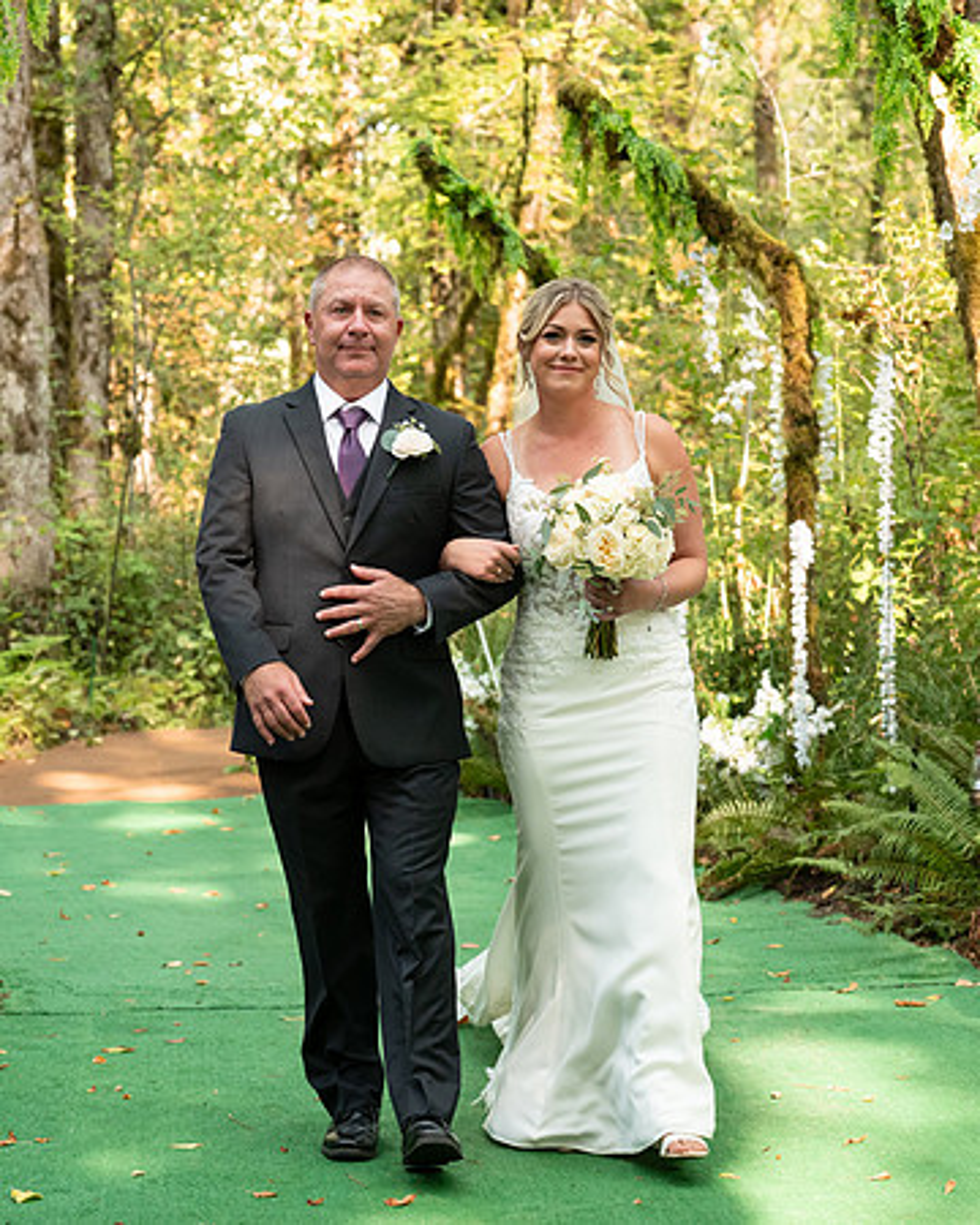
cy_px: 551
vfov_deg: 19.4
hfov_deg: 15.6
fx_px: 3587
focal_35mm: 99
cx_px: 428
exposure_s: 1/400
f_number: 4
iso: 1600
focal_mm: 63
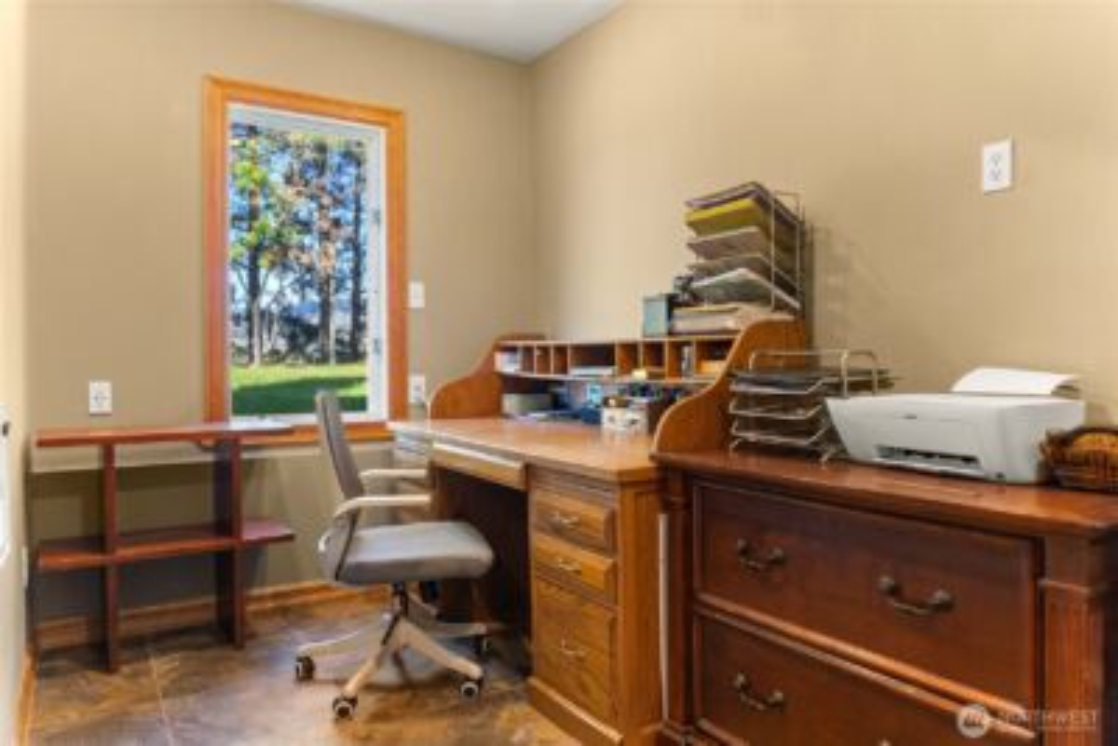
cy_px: 373
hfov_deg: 73.7
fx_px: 746
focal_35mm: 24
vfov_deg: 53.2
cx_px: 559
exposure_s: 1/15
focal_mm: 24
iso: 400
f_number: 2.8
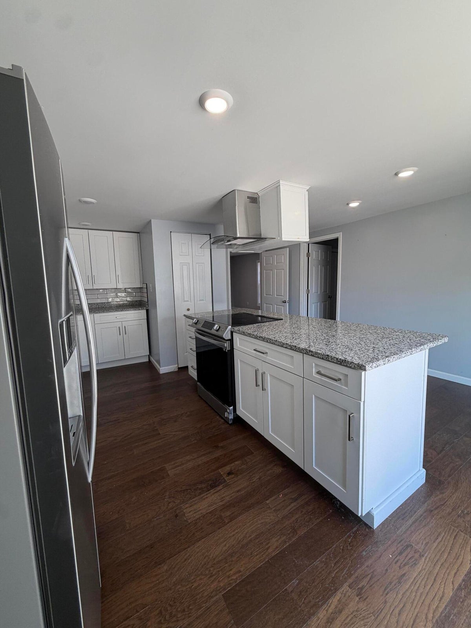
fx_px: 254
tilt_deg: -9.0
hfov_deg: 85.7
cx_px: 236
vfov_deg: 102.1
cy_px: 314
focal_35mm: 14
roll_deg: +0.4
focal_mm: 2.22
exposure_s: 1/120
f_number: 2.2
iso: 64
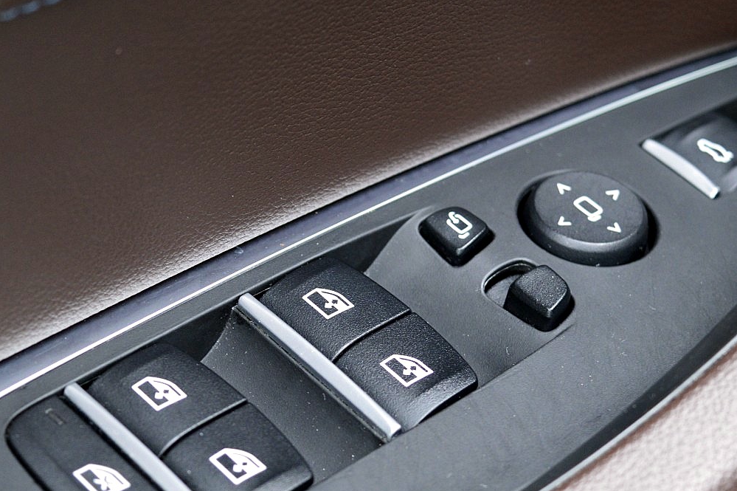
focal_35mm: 117
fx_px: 2394
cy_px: 244
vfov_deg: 11.7
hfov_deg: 17.5
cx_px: 361
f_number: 5.3
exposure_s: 1/50
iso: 800
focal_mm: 48
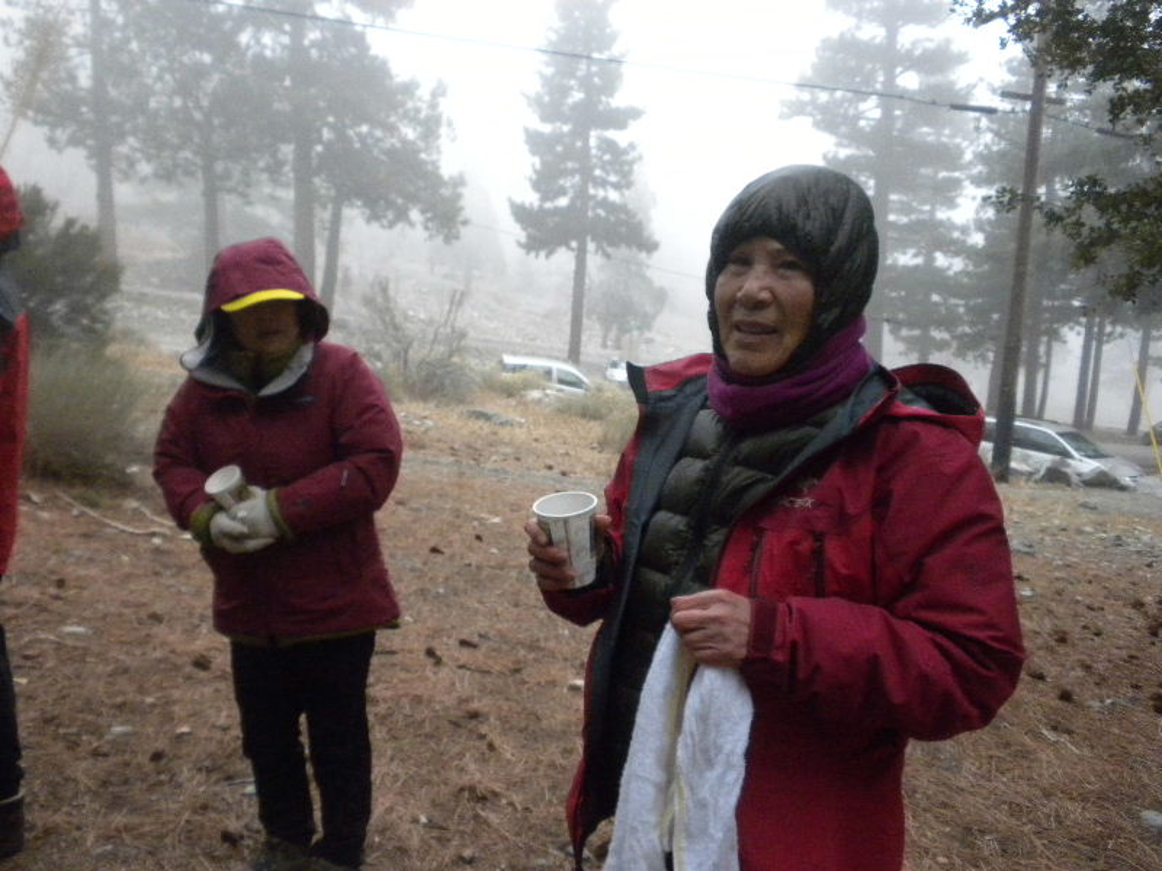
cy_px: 436
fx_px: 1242
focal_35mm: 37
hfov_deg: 50.1
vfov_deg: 38.7
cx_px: 581
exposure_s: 1/168
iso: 719
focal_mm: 6.6
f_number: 3.5
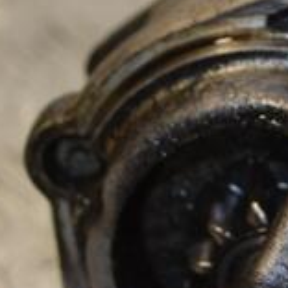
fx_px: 1478
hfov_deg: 11.0
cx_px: 306
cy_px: 153
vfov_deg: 11.1
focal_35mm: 157
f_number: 4.8
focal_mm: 32
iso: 250
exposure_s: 1/80
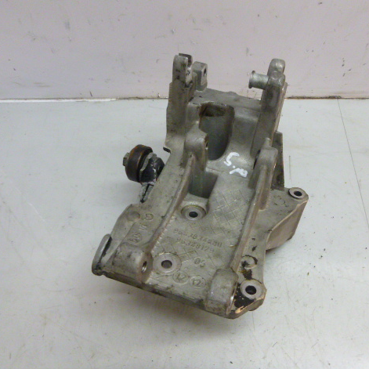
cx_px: 215
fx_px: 362
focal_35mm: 30
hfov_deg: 53.8
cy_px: 182
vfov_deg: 54.0
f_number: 3.9
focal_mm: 4.5
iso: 400
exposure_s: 1/40
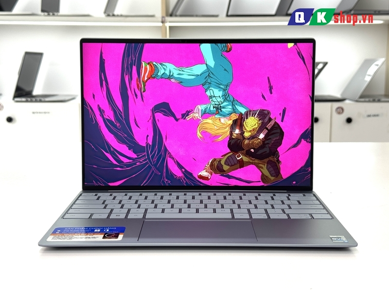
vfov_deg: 30.3
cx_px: 194
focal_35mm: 48
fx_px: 539
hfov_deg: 39.7
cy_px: 146
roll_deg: +0.7
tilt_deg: -9.2
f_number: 1.78
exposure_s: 1/121
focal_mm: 6.76
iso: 50
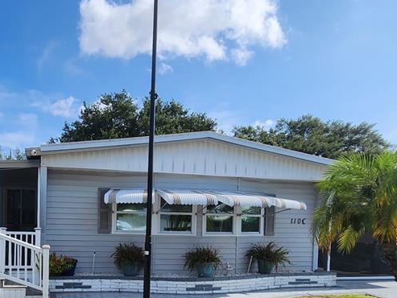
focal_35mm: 27
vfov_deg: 48.8
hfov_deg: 61.7
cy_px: 234
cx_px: 101
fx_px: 310
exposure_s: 1/2737
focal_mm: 2.2
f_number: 2.2
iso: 50
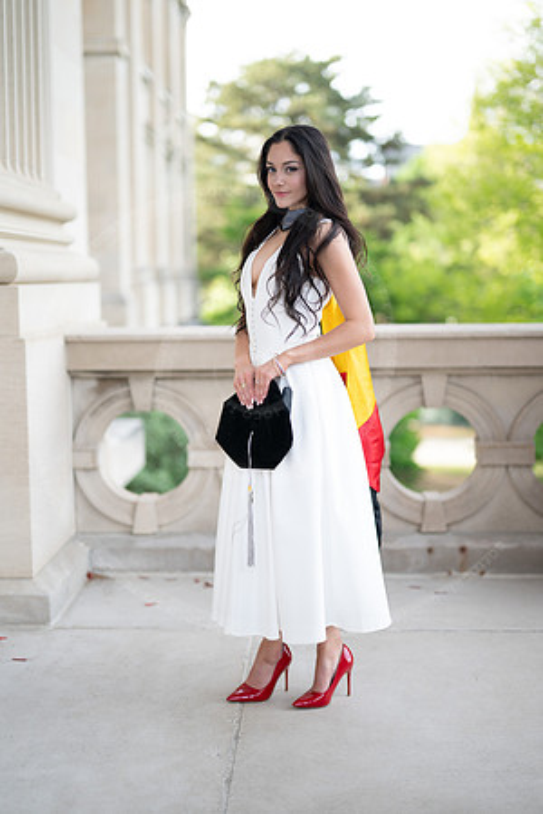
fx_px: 1131
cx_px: 272
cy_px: 407
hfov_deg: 27.0
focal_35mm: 50
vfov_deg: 39.6
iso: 200
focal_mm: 50
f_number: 1.2
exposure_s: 1/800
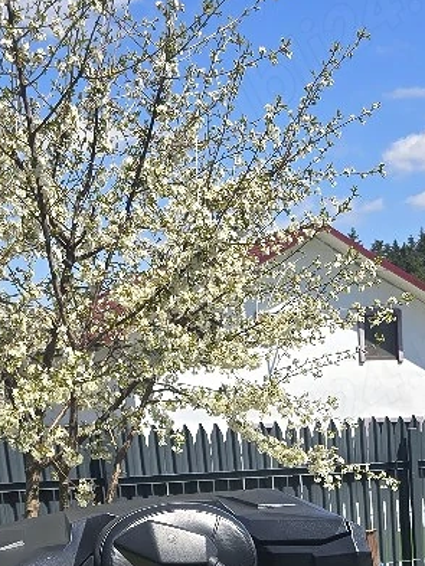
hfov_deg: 18.4
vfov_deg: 21.1
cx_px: 422
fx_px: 1276
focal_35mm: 78
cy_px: 855
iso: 12
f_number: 1.7
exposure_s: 1/556
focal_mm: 6.3
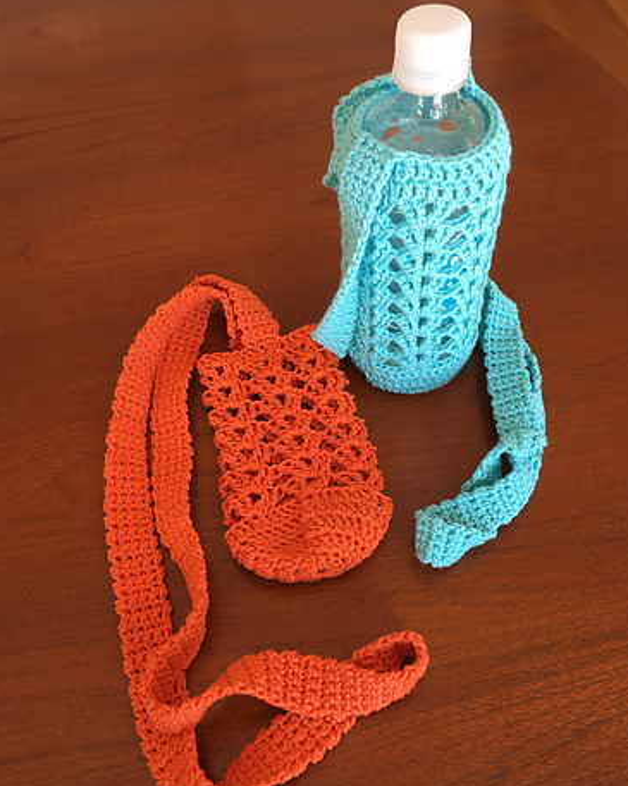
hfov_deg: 47.1
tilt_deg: -54.6
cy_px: 411
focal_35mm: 31
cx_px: 316
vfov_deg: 57.2
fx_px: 721
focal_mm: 4.15
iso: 32
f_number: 2.2
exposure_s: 1/33
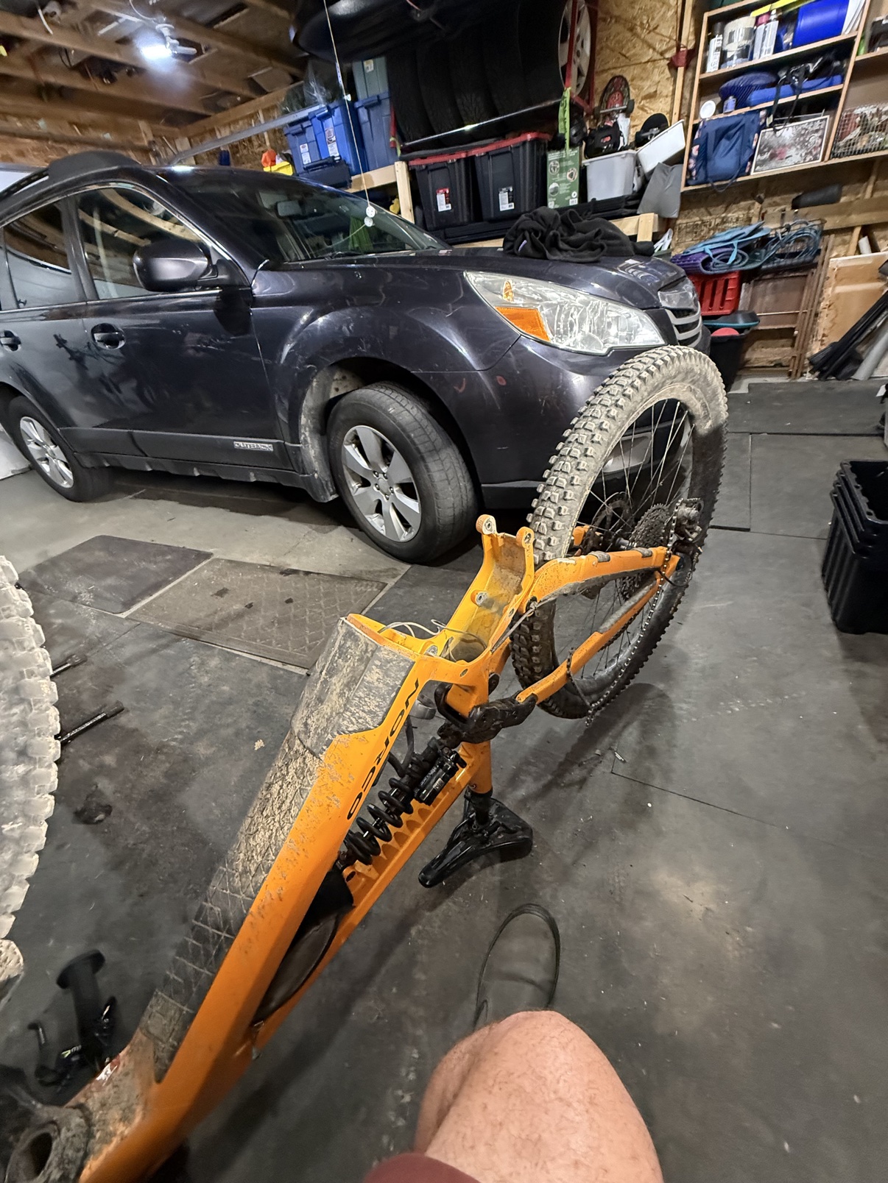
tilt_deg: -33.4
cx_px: 444
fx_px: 479
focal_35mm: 14
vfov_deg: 102.1
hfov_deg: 85.7
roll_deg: +7.7
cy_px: 592
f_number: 2.2
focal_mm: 2.22
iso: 800
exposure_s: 1/60
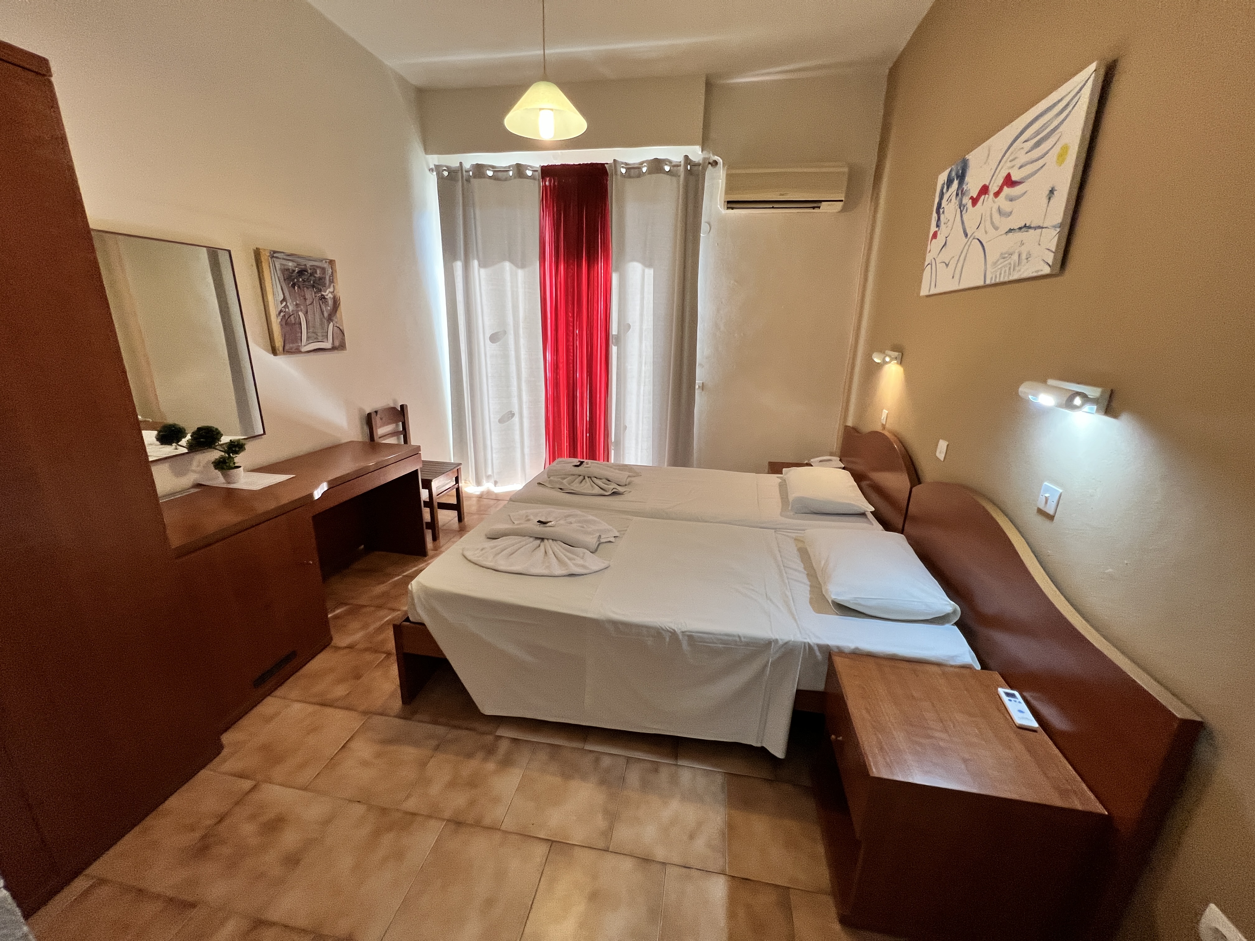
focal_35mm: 13
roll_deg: -1.1
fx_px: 471
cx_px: 628
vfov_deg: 89.9
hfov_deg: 106.2
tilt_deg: -15.3
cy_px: 470
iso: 200
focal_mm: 1.57
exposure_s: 1/100
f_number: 1.8
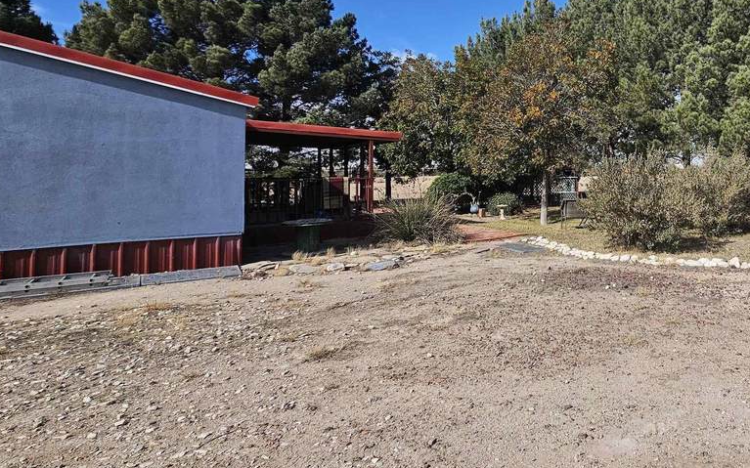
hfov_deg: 69.5
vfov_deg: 51.6
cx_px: 602
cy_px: 143
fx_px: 470
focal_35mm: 23
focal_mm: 2.2
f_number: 2.2
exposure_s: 1/2708
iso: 50
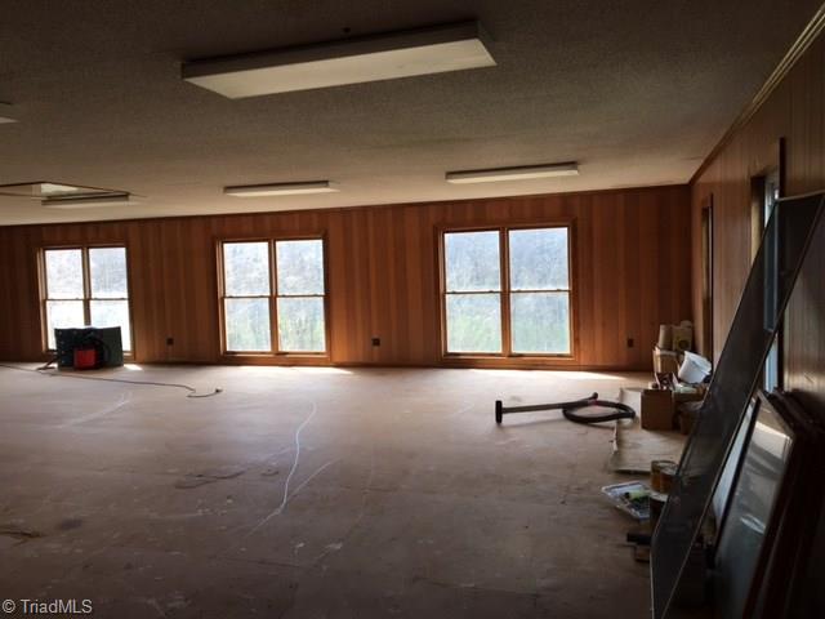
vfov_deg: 48.2
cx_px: 412
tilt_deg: -4.4
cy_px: 310
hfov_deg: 61.7
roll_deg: +1.8
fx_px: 691
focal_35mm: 29
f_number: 2.2
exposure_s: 1/120
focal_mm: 4.15
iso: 32
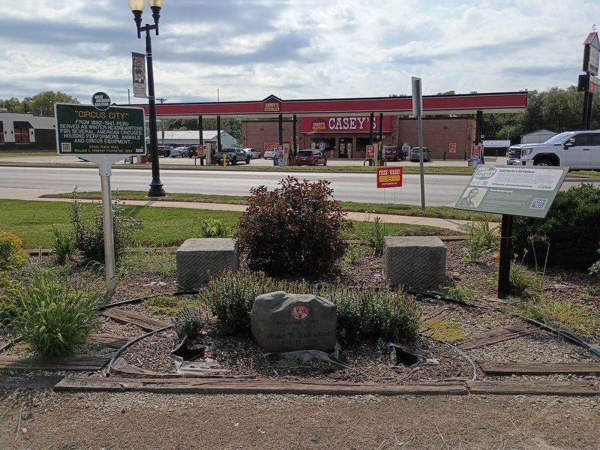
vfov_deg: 48.2
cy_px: 225
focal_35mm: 29
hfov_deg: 61.7
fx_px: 503
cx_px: 300
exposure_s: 1/2304
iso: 107
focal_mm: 4.27
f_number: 1.8
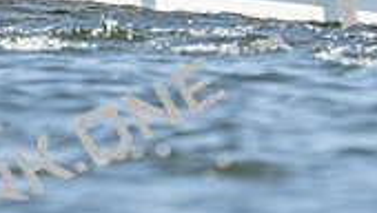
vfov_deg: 0.7
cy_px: -181
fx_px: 16810
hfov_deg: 1.3
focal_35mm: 1680
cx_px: 140
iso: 500
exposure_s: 1/2000
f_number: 6.3
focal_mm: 470
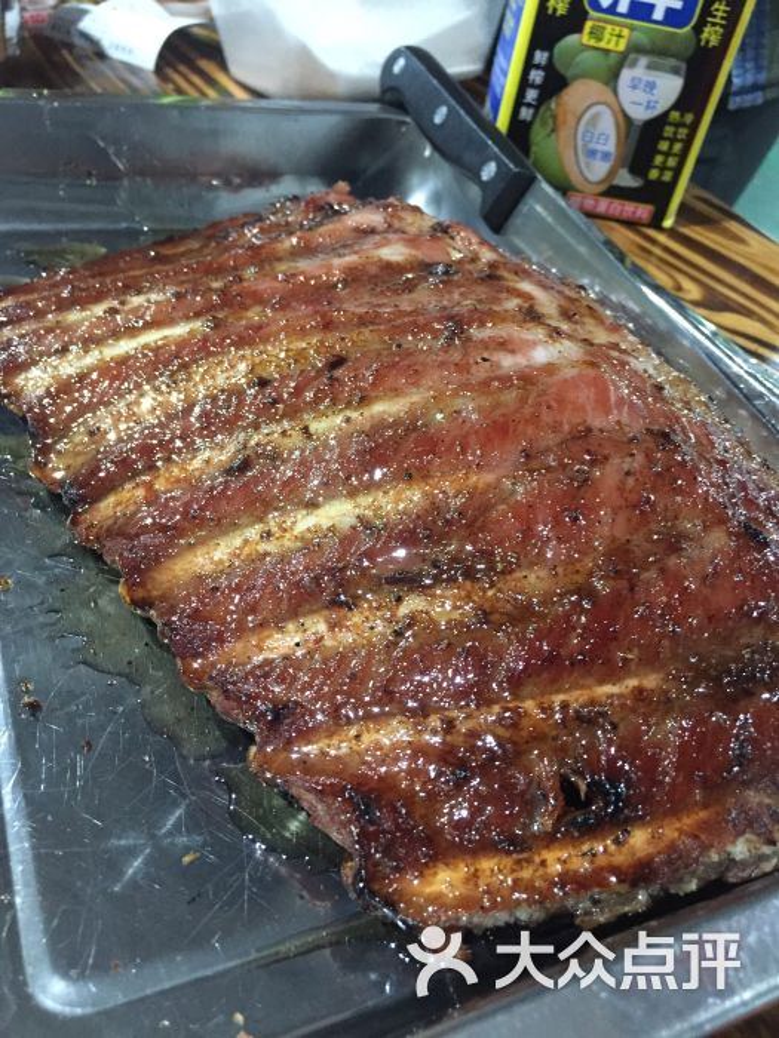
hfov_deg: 48.2
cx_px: 390
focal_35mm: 29
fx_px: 870
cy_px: 519
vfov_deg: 61.7
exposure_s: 1/17
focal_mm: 4.15
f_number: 2.2
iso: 250
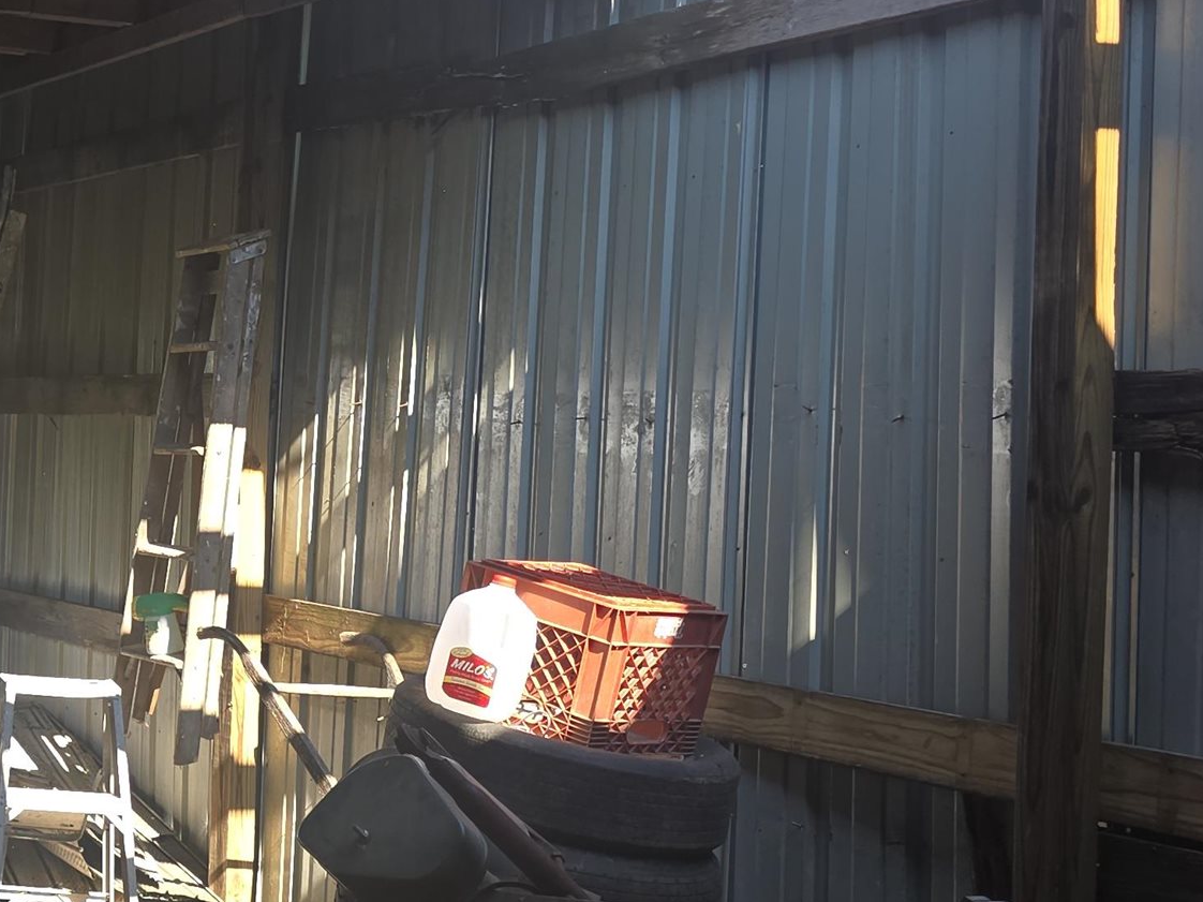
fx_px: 2189
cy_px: 425
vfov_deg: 23.3
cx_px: -297
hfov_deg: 26.7
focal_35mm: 63
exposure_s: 1/120
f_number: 1.7
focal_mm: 6.3
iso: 12
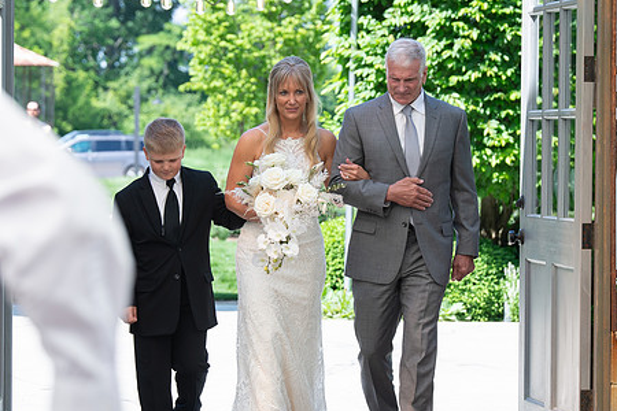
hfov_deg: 10.5
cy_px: 239
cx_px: 287
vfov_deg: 7.0
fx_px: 3359
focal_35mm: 196
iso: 160
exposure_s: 1/250
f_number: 5
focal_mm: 116
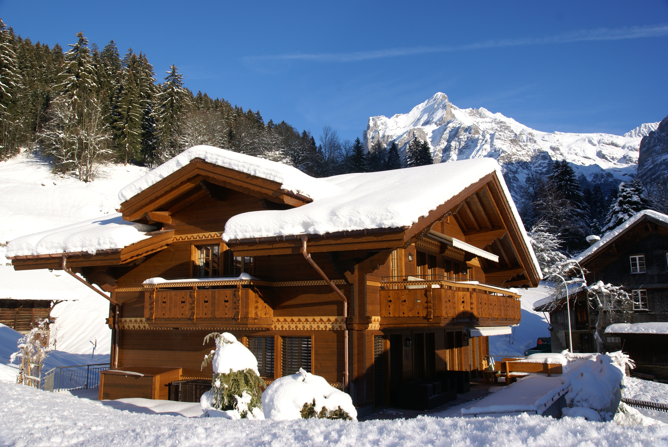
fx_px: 557
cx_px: 334
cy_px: 224
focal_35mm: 30
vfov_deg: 43.7
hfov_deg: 61.9
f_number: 10
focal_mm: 20
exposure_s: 1/125
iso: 100
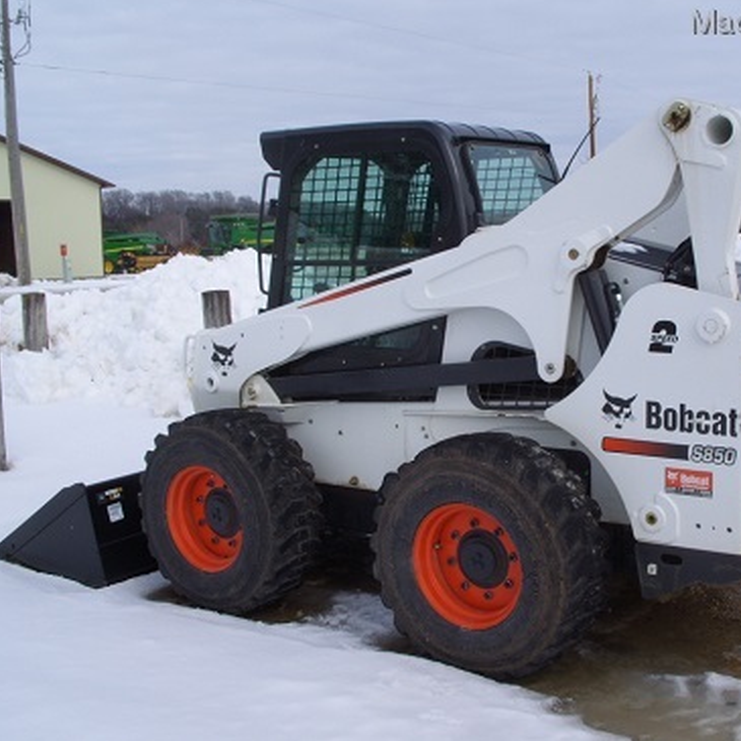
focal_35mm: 46
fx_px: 1114
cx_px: 467
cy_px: 368
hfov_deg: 36.6
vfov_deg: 36.8
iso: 50
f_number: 7.4
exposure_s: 1/309
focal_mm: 7.8
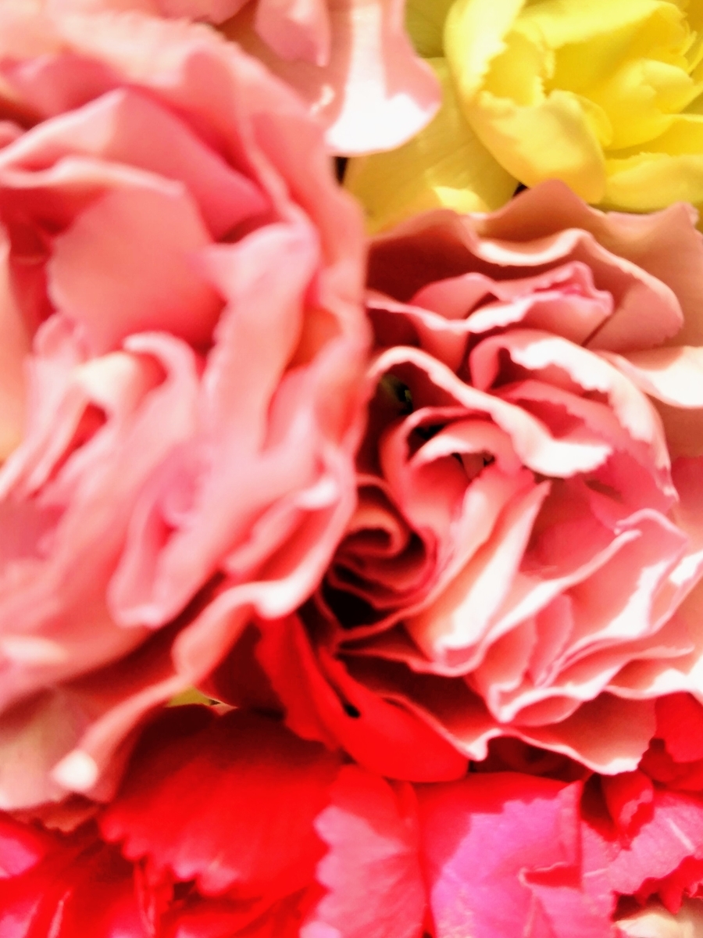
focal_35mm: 26
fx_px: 704
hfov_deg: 53.1
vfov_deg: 67.3
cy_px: 469
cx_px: 352
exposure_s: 1/100
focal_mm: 3.46
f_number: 2.2
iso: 49
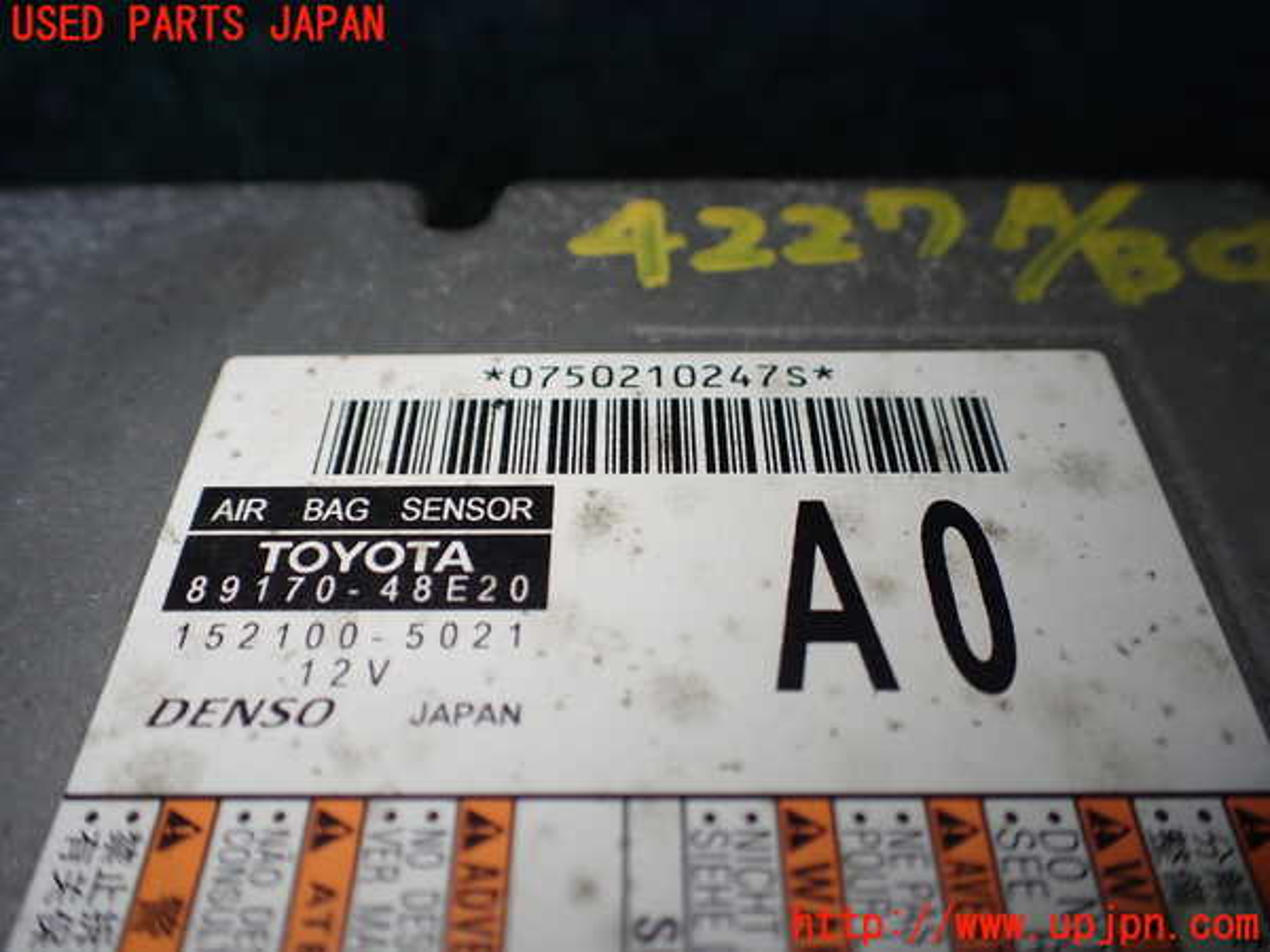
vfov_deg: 46.8
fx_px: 1101
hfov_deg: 60.0
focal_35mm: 30
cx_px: 635
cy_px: 476
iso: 100
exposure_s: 1/125
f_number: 2.3
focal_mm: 5.4
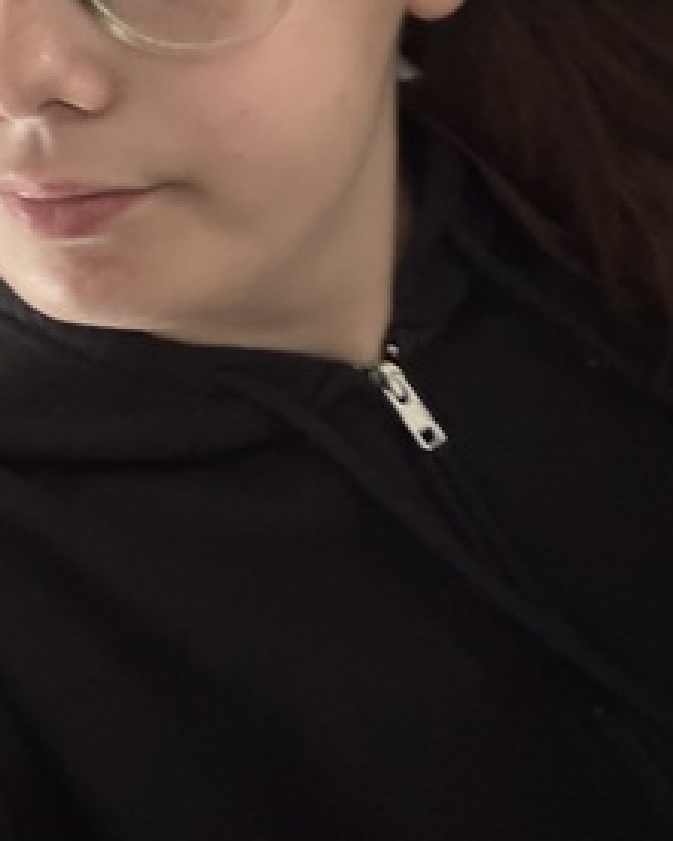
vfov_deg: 34.9
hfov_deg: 28.1
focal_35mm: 53
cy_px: 262
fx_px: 1319
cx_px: 142
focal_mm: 2.69
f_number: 1.9
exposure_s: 1/28
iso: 640
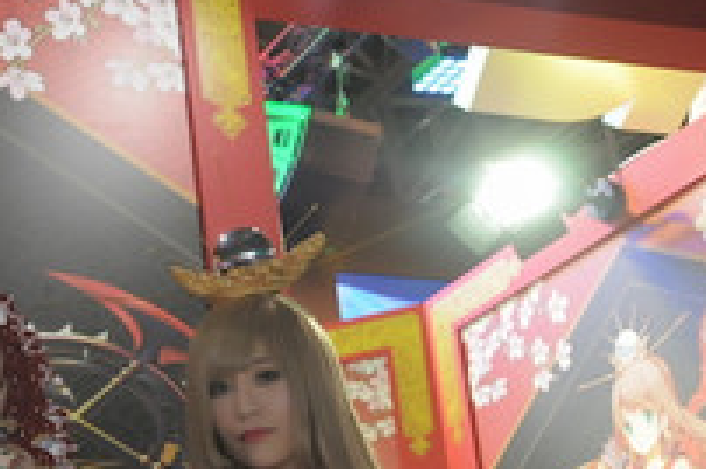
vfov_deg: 17.6
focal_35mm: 76
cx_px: -175
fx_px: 1488
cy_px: 434
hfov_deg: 23.9
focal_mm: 20
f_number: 4
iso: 1600
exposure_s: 1/60
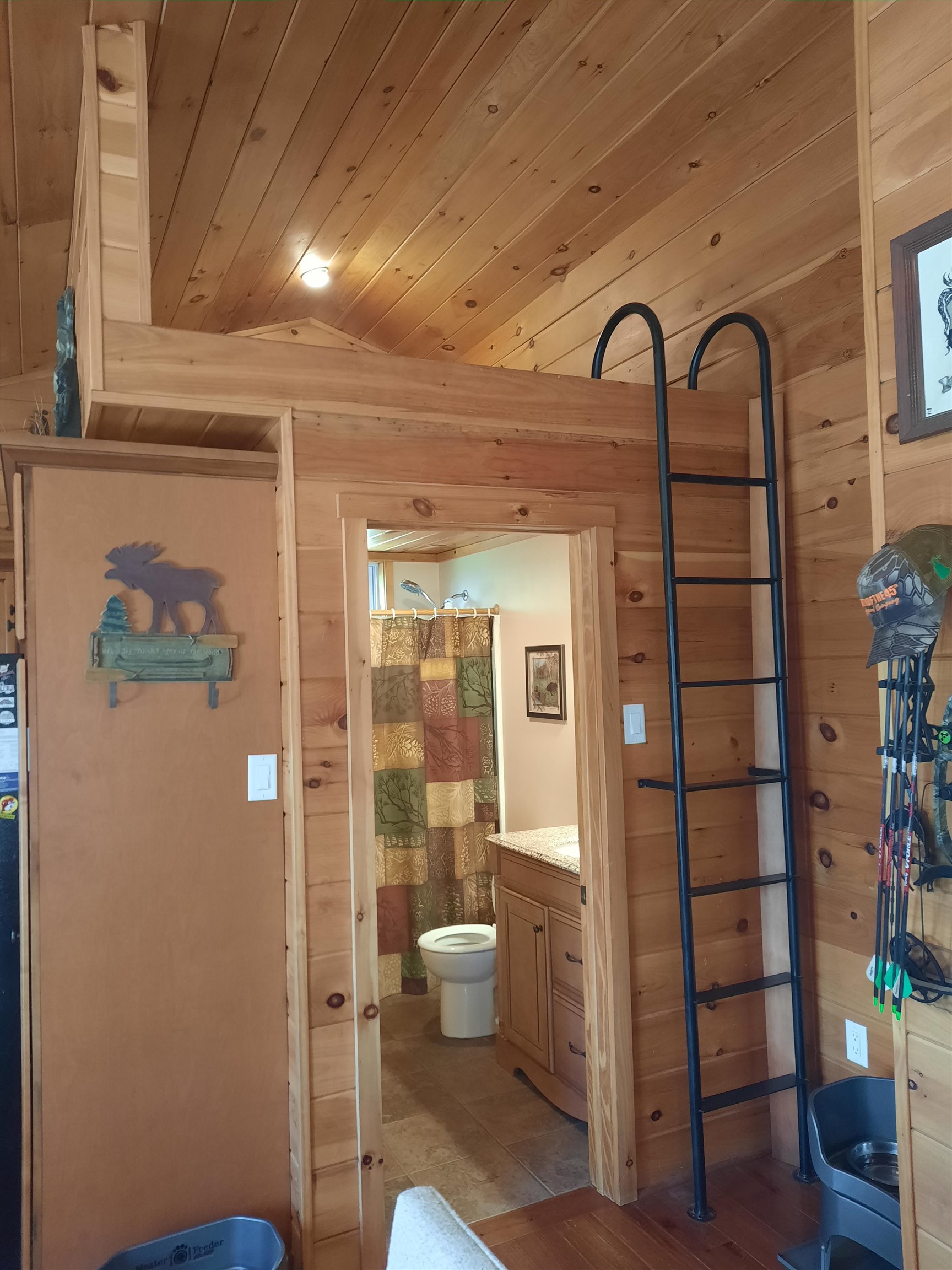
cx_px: 476
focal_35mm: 25
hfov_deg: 54.9
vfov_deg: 69.4
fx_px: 917
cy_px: 635
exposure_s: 1/40
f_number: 2
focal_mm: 4.6
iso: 320
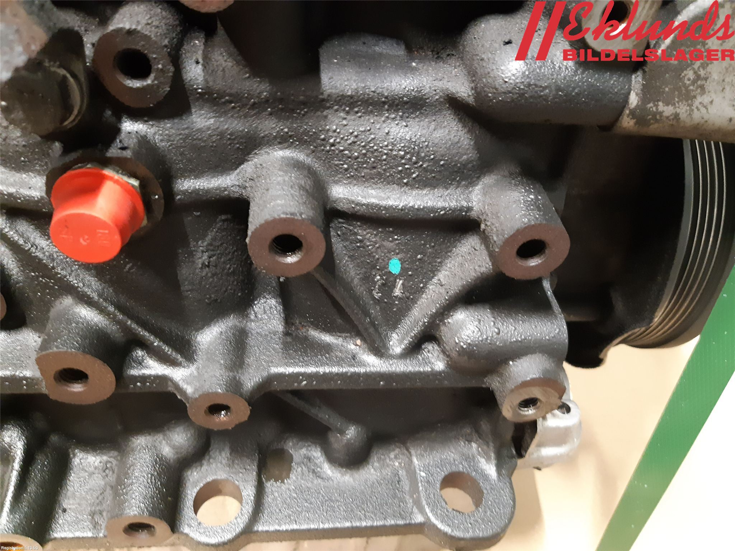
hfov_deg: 67.3
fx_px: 552
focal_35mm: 26
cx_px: 368
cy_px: 276
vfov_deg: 53.1
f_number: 1.7
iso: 500
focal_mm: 3.93
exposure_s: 1/20
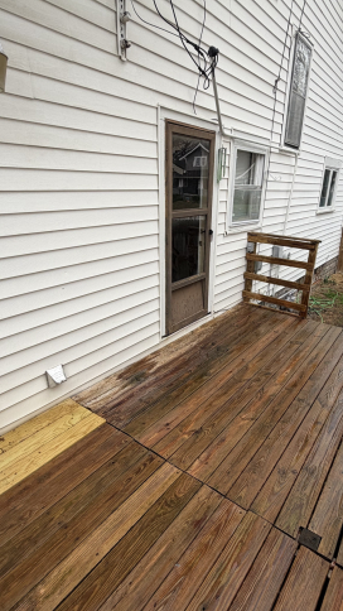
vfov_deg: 83.9
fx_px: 340
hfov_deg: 53.5
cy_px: 308
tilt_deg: -19.6
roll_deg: -0.9
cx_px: 187
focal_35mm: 21
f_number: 2.2
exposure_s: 1/183
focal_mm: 2.22
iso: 40
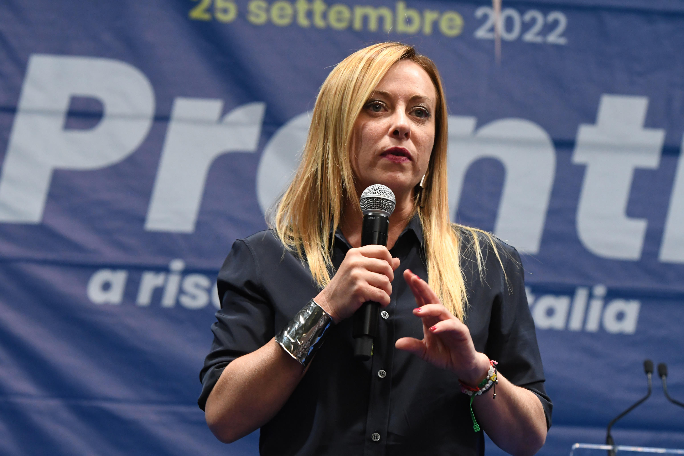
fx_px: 2622
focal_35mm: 138
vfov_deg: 9.9
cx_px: 342
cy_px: 228
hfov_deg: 14.9
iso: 3200
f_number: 6.3
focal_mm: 92
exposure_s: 1/160
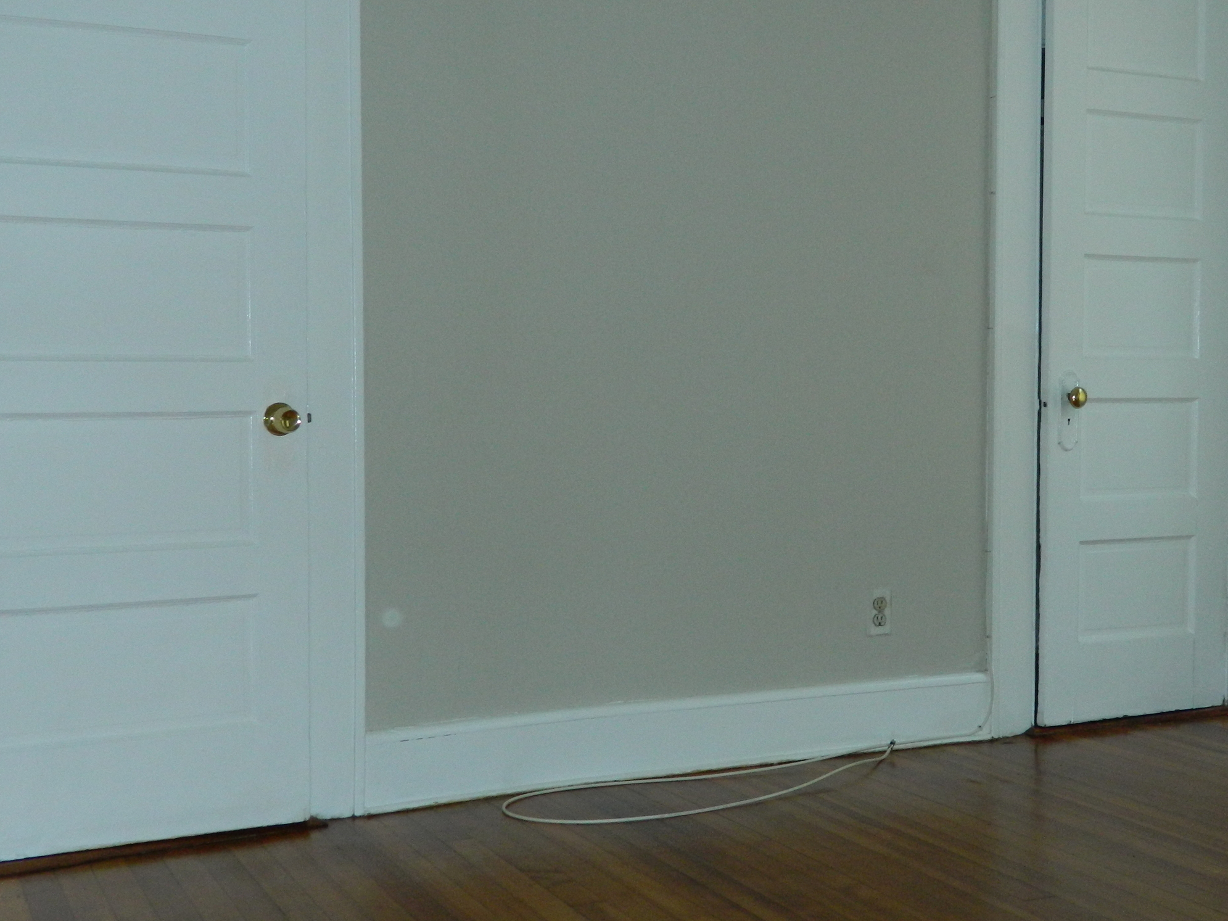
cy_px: 492
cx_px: 749
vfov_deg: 27.0
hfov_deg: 35.4
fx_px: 1916
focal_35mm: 54
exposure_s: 1/40
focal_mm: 6.2
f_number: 3.3
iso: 200
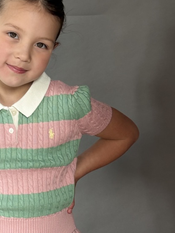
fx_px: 627
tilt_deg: -14.9
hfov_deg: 15.8
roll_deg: +1.8
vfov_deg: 21.0
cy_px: 149
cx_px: 39
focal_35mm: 93
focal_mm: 6.76
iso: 125
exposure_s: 1/60
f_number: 1.78
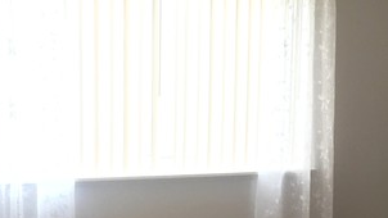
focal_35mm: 67
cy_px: 163
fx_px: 689
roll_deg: -1.9
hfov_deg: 30.7
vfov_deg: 17.9
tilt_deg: -7.5
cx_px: 310
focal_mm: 4.15
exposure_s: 1/30
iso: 160
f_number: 2.2
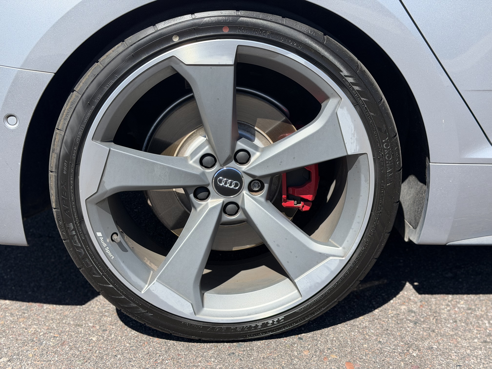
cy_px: 184
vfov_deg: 30.3
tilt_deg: -16.4
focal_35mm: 48
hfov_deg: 39.7
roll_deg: -3.0
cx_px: 246
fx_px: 682
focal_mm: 6.76
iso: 100
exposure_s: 1/2976
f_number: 1.78
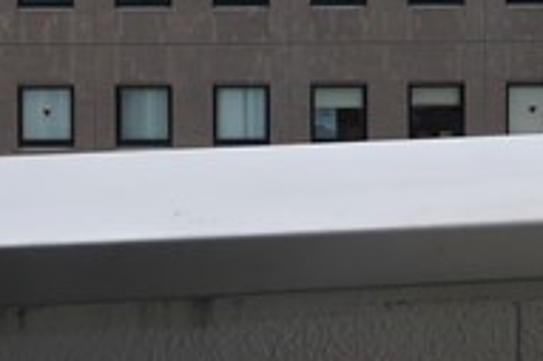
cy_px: -330
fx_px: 1175
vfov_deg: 14.8
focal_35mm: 78
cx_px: 284
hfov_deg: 26.0
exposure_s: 1/320
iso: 160
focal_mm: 7
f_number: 7.1
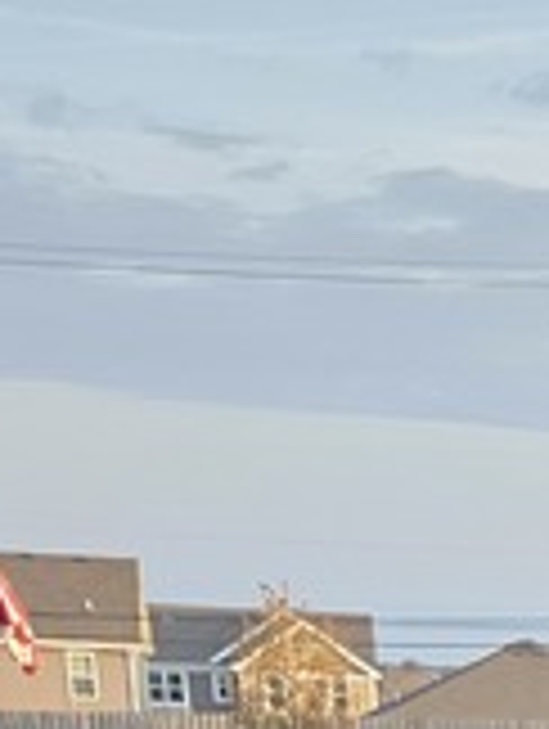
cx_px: 1368
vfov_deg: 10.7
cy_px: 1980
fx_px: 3058
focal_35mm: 145
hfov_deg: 9.1
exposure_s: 1/180
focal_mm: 6.3
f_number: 1.7
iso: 200
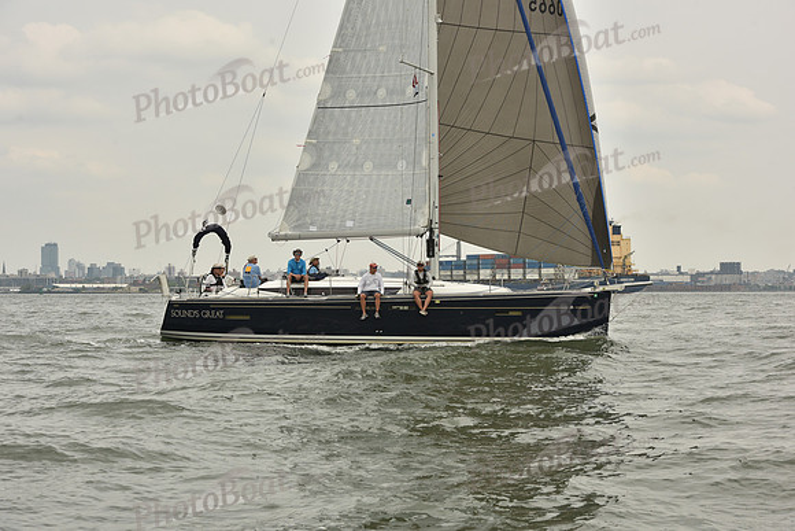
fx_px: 1546
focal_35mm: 70
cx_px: 398
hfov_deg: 28.8
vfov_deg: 19.5
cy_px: 266
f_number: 9
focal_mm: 70
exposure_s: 1/640
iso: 250
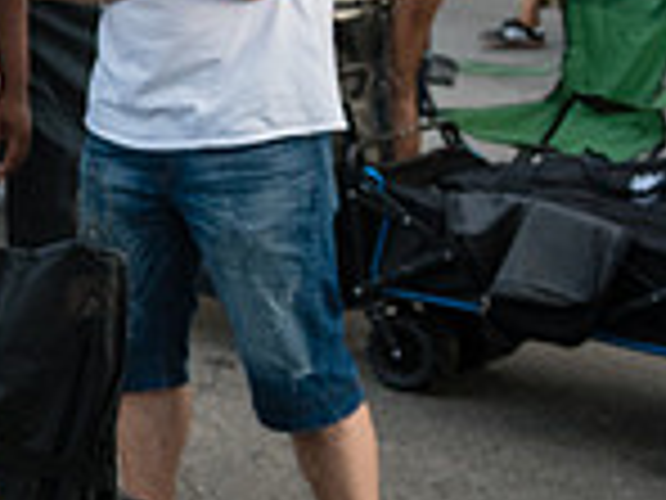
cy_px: 20
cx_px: -490
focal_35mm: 109
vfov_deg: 13.4
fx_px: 2097
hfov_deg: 15.7
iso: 2000
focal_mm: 29
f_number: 4.5
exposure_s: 1/500
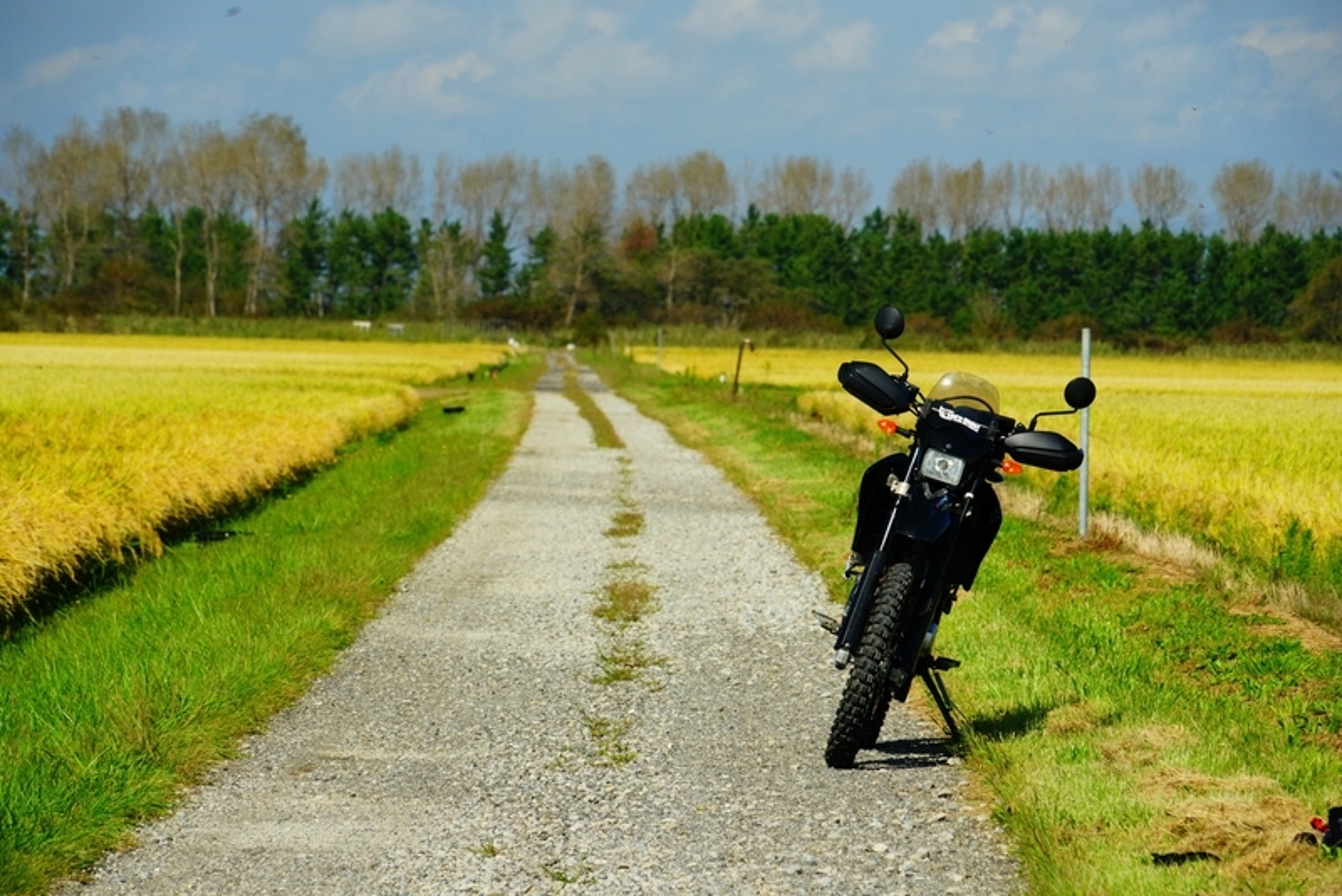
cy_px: 448
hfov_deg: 8.6
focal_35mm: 240
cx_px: 671
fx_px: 8949
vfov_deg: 5.7
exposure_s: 1/320
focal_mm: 240
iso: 1000
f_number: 14
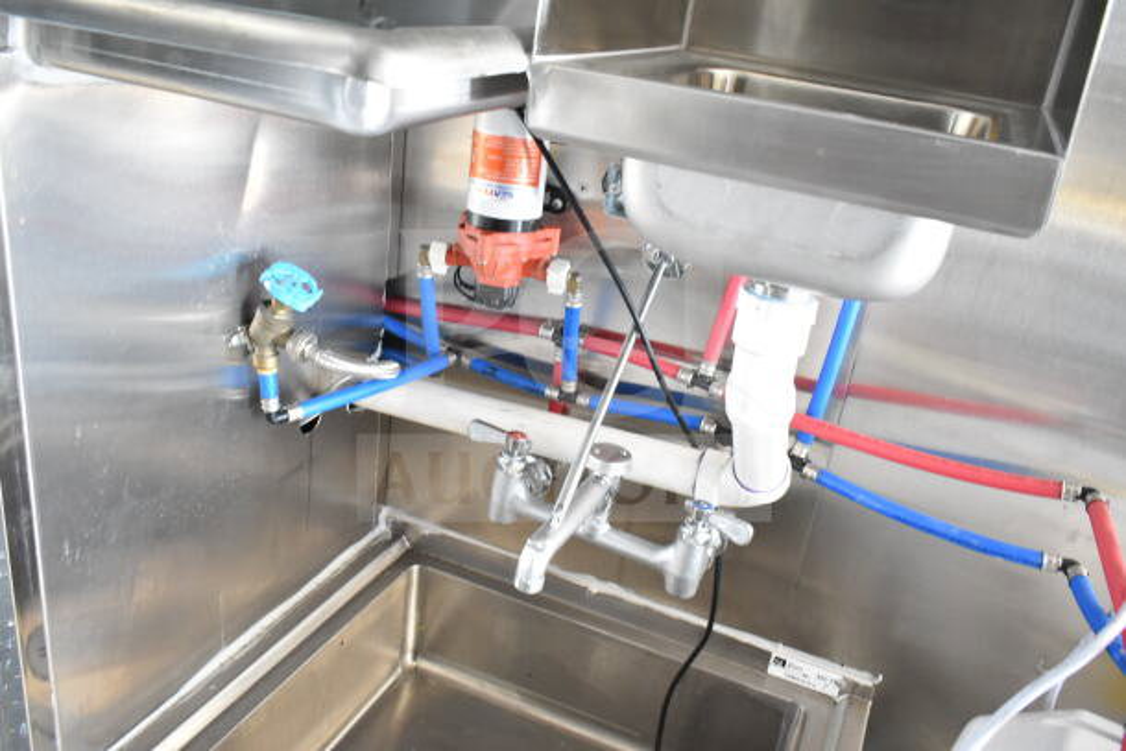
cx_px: 563
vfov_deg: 41.7
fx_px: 985
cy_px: 376
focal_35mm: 32
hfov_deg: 59.5
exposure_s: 1/40
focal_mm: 21
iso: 1600
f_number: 3.8
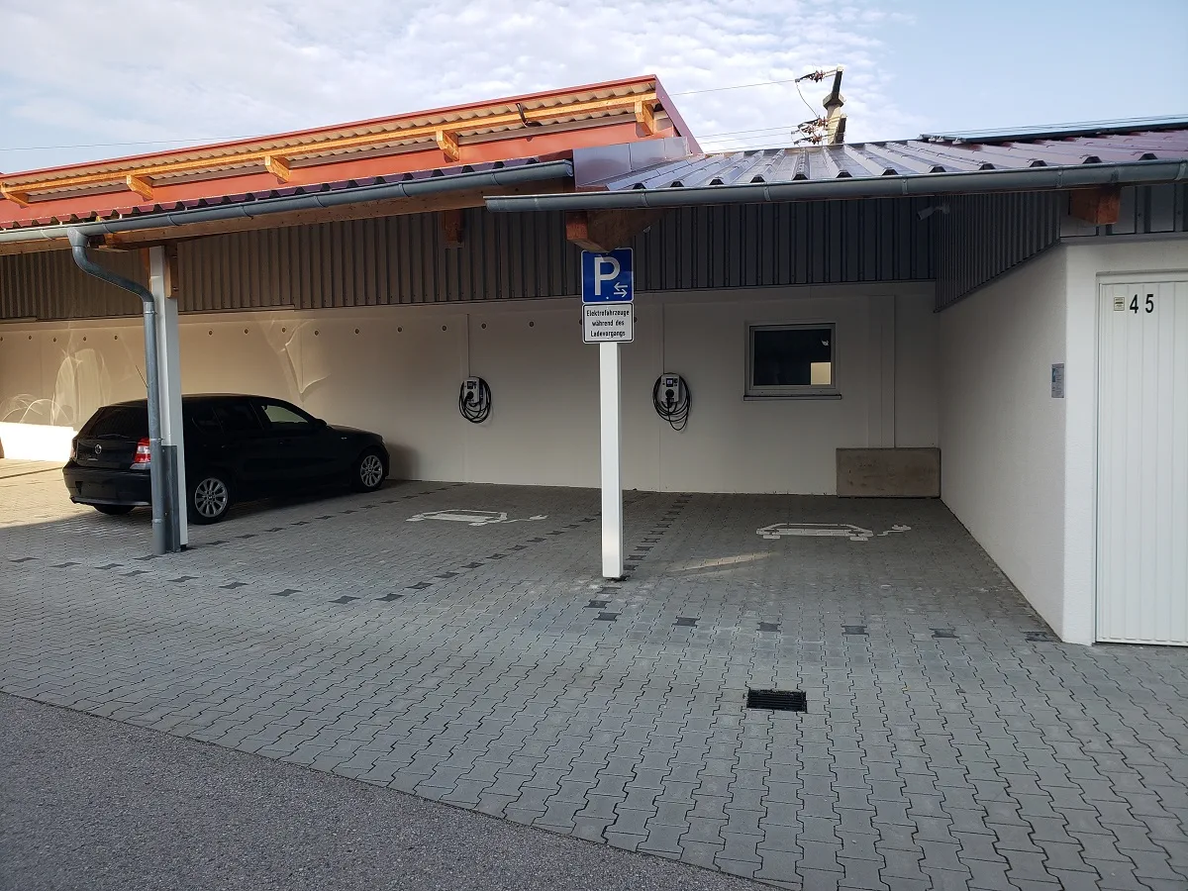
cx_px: 594
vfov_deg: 53.1
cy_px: 446
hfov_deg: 67.3
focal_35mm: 26
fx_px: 892
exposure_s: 1/558
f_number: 2.4
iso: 50
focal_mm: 4.3
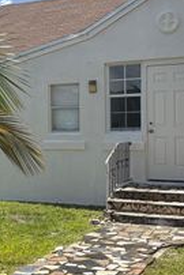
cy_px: 115
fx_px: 513
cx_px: 33
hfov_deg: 20.1
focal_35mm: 67
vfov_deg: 30.0
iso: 50
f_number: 1.6
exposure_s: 1/4065
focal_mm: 5.96
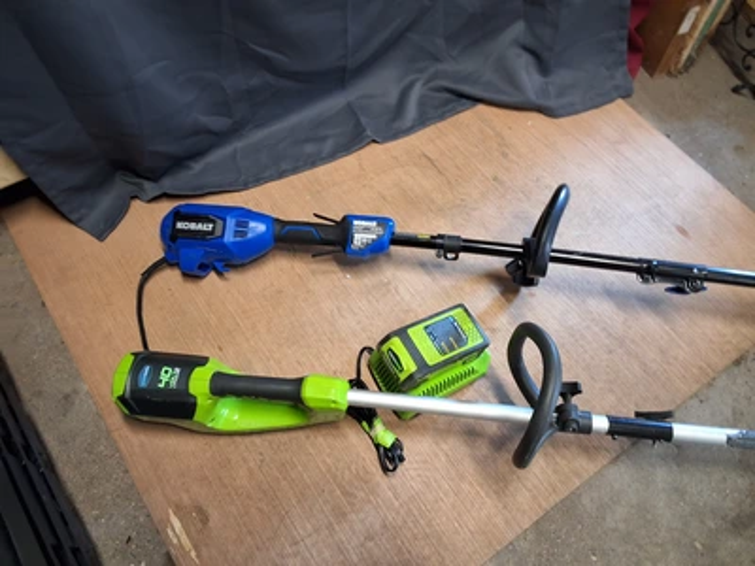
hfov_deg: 63.4
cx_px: 378
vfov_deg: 49.7
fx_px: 611
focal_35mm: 28
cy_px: 283
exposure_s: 1/24
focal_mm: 2.91
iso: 250
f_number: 1.9
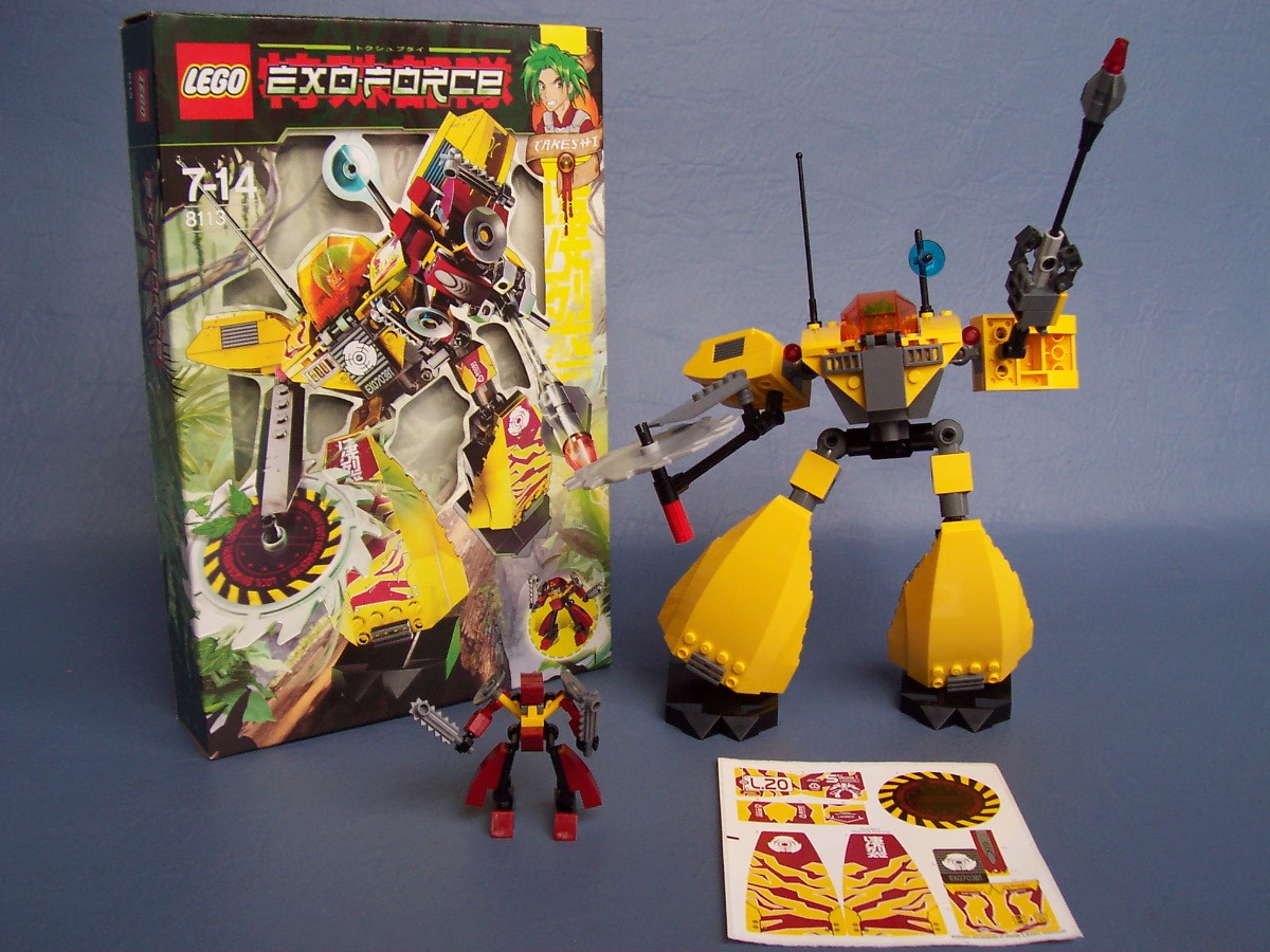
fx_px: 1357
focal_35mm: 37
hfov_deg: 50.1
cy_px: 476
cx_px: 635
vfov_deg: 38.7
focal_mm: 5.6
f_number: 2.8
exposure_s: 1/180
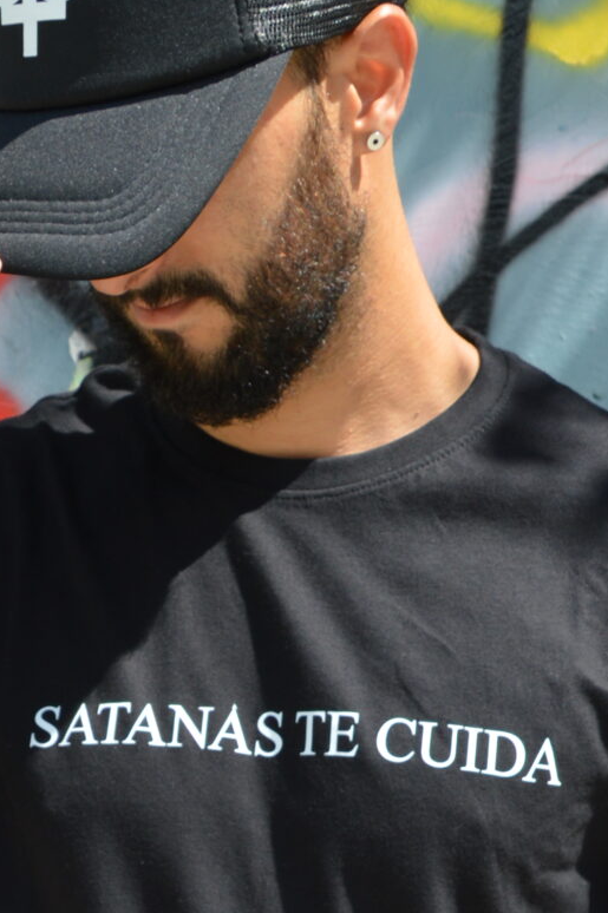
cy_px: 1187
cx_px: 261
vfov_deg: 16.3
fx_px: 3018
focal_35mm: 119
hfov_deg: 11.5
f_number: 6.3
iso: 100
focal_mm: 24
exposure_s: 1/160
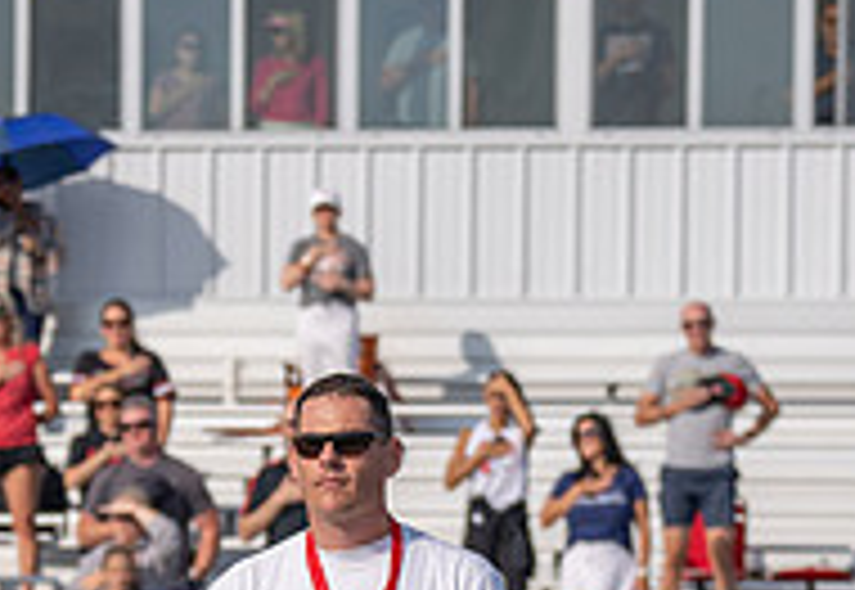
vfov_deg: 6.4
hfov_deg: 9.3
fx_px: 5232
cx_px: 356
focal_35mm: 218
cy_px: 831
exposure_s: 1/4000
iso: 100
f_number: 2.8
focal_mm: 70
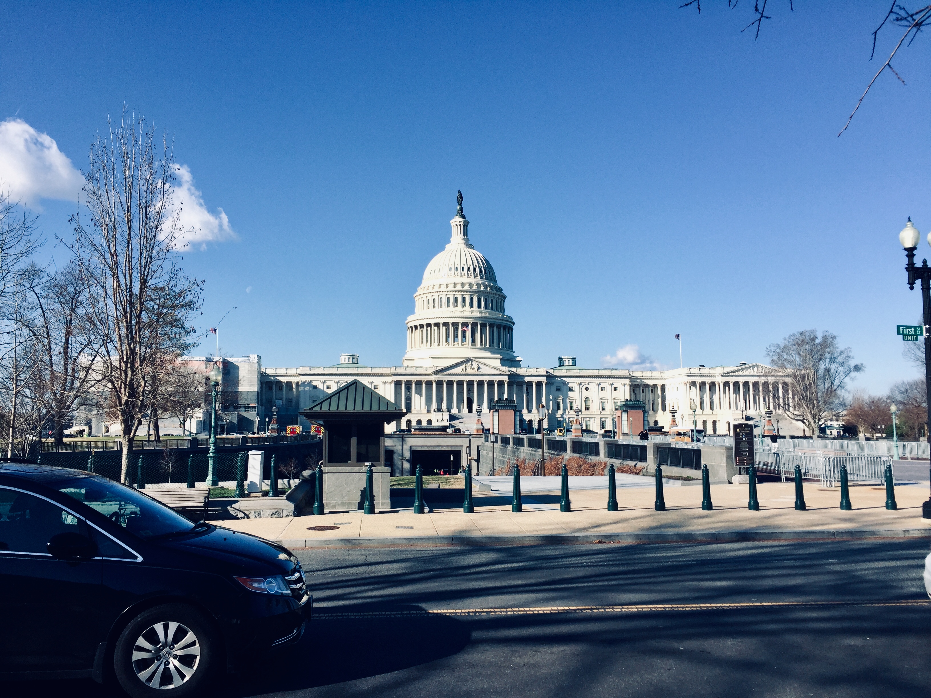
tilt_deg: +7.3
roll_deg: -0.9
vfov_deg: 48.2
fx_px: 780
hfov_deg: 61.7
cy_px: 349
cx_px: 466
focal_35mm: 29
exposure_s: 1/2083
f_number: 2.2
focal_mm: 4.15
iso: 32
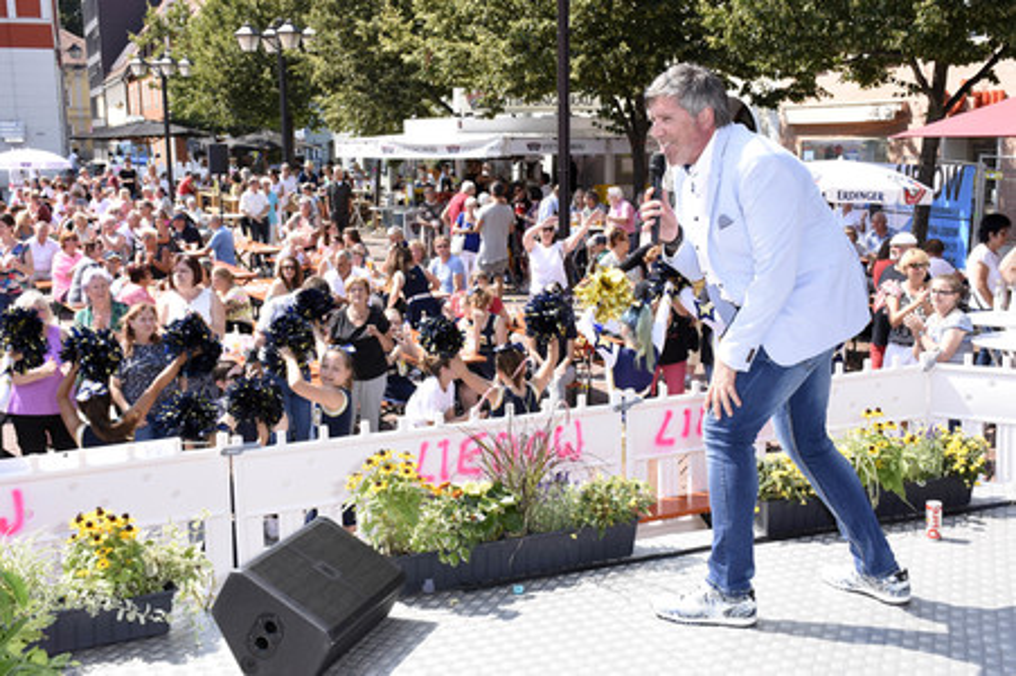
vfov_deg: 29.8
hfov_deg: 43.6
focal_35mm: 45
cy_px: 338
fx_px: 1269
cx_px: 508
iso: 160
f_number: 6.3
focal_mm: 30
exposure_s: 1/160
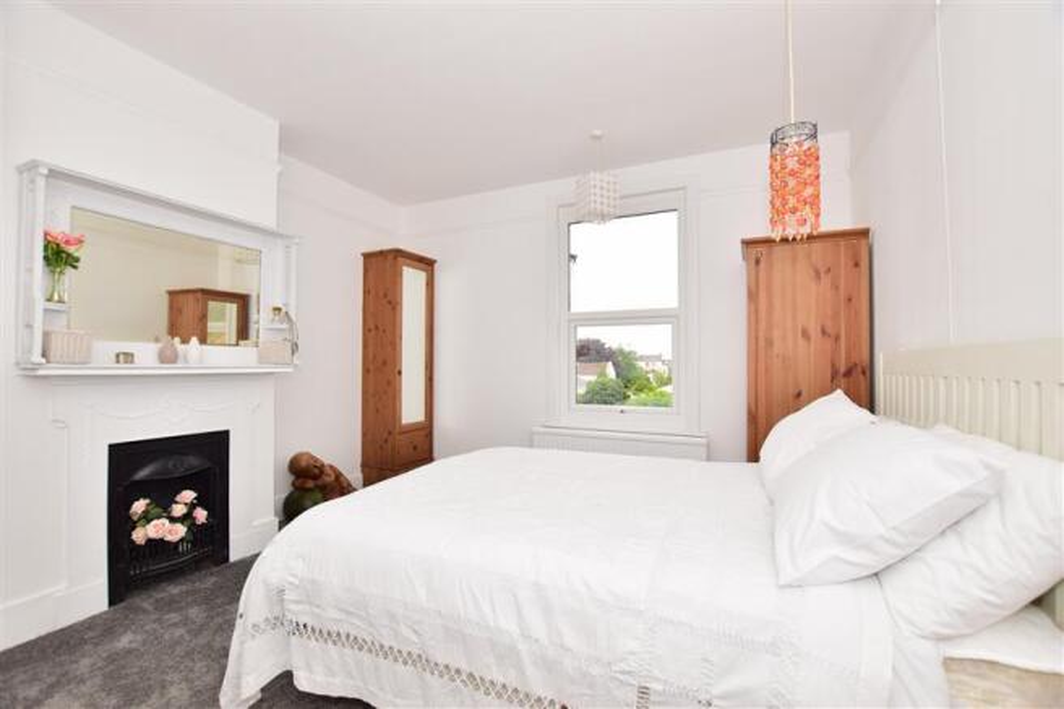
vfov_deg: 77.3
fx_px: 443
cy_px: 354
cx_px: 532
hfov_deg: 100.4
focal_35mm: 15
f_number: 7.1
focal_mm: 10
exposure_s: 1/200
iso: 200
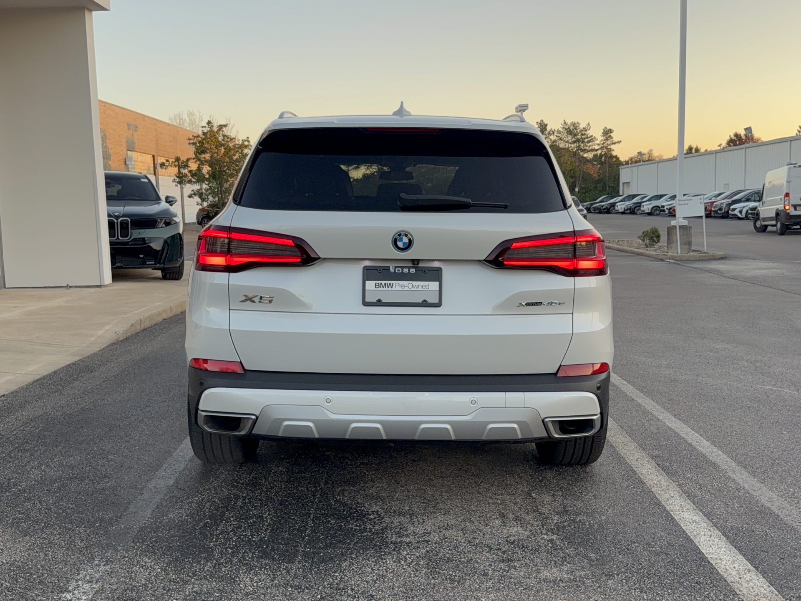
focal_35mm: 38
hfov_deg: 49.0
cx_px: 400
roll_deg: +1.7
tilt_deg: -5.7
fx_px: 879
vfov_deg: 37.7
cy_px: 300
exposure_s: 1/407
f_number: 1.78
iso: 80
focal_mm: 6.76
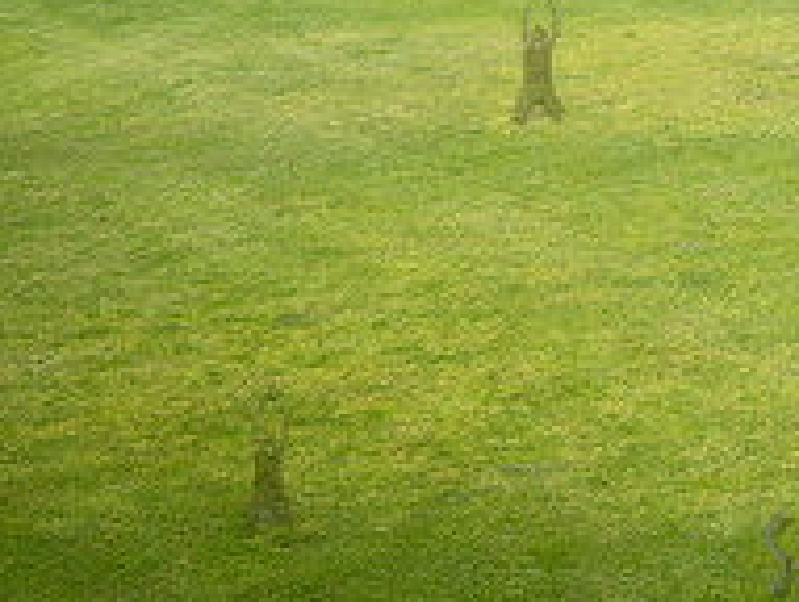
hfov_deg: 17.8
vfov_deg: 14.0
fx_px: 2359
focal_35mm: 102
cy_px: -153
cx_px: 1075
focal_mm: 35
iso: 200
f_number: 7.1
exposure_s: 1/640
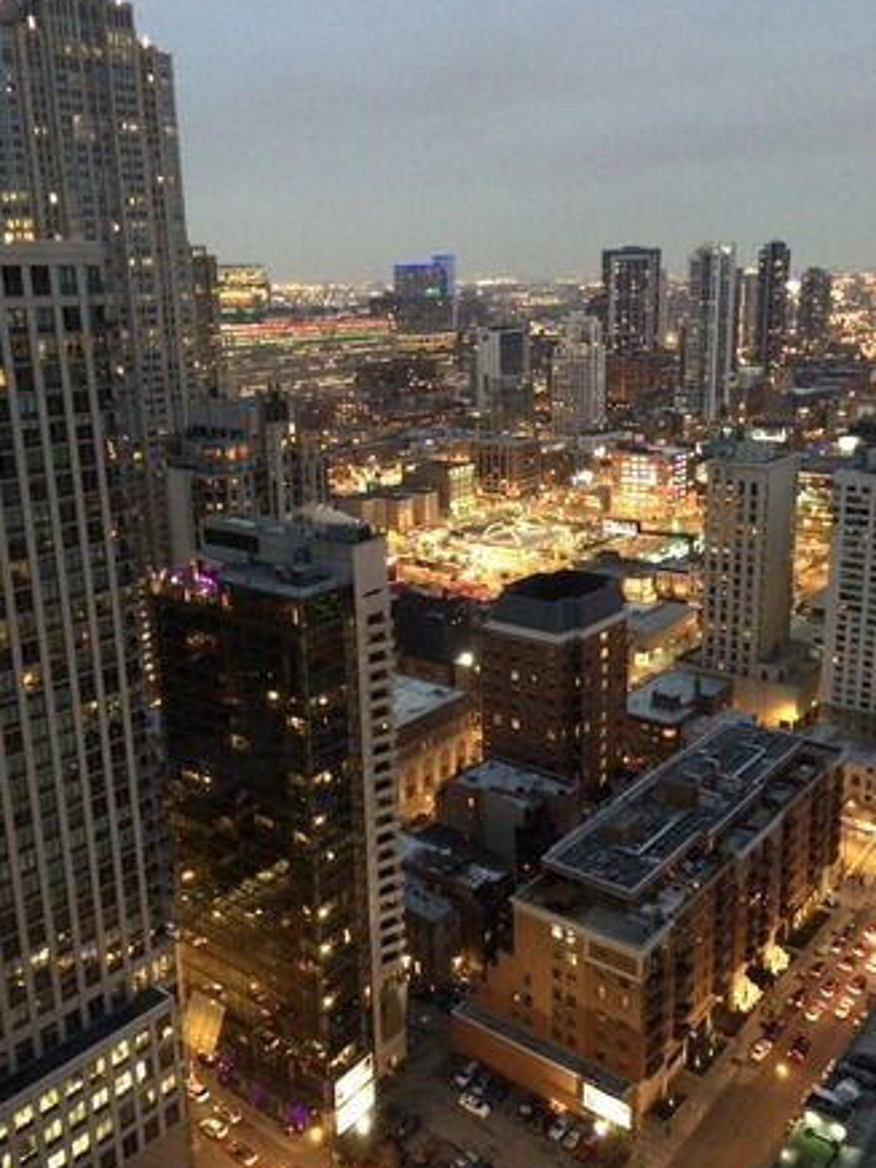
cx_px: 437
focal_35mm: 33
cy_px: 563
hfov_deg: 42.9
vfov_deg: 55.3
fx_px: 1113
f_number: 2.2
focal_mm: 4.12
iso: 400
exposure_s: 1/15
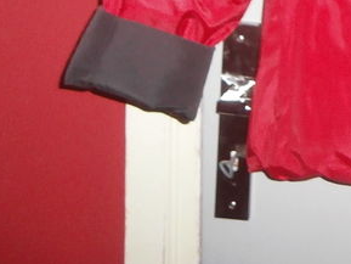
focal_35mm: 90
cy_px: -168
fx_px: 913
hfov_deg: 19.2
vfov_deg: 14.9
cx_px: 519
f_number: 2.8
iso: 200
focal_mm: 4.7
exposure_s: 1/30
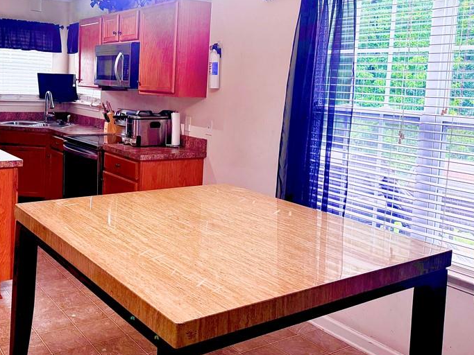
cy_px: 119
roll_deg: -2.2
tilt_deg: -6.2
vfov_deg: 39.2
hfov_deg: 50.1
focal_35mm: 36
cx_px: 146
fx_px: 493
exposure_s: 1/120
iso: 125
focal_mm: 6.76
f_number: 1.78
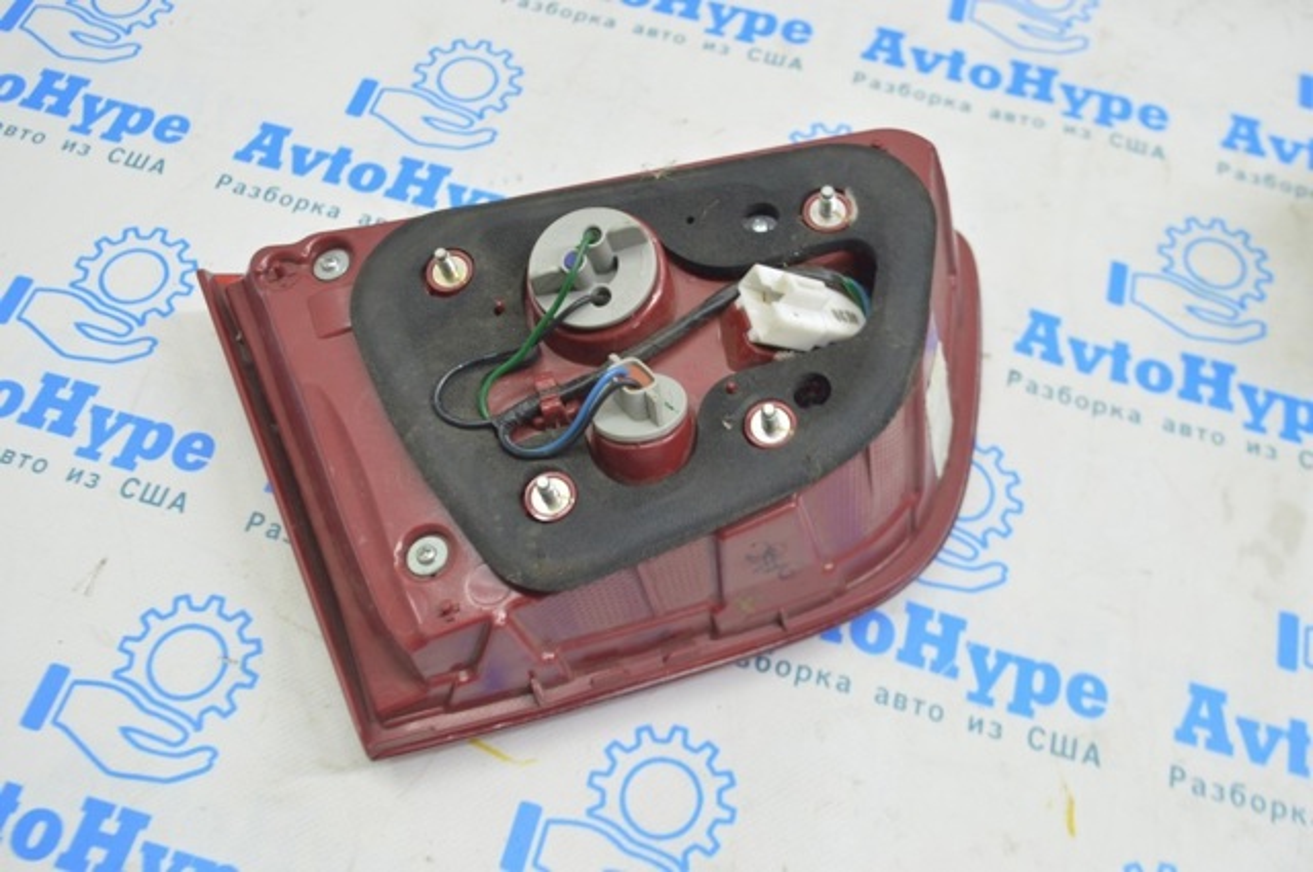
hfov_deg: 53.2
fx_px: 1311
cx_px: 656
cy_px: 436
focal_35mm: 36
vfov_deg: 36.8
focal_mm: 24
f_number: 5.6
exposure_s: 1/15
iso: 400
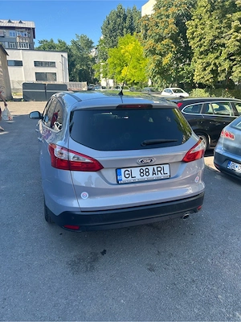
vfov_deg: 67.3
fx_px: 241
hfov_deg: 53.1
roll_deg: +0.4
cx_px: 120
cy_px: 161
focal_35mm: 26
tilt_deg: -16.3
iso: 50
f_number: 1.5
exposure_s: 1/786
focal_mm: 5.7
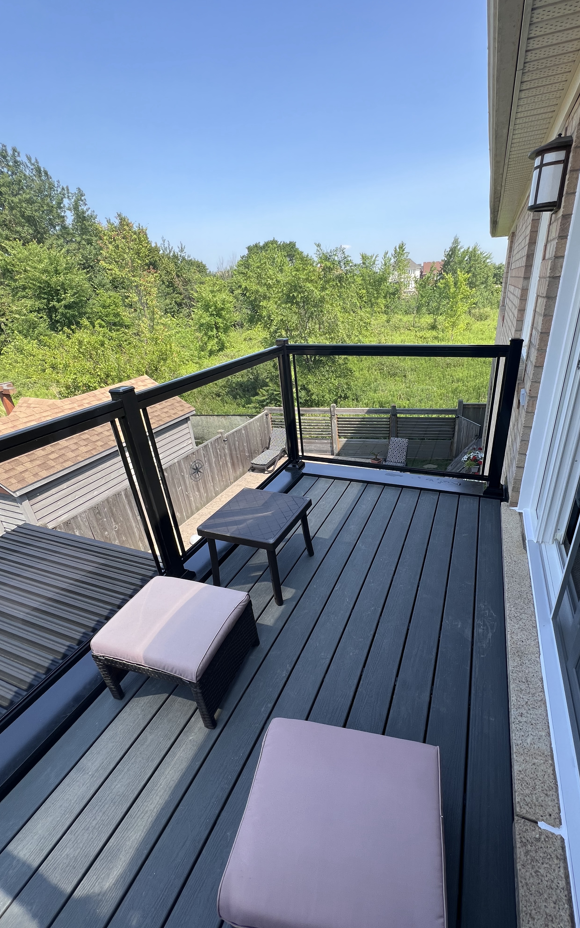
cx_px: 331
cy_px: 467
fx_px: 354
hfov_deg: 78.2
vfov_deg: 105.3
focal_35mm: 14
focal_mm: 1.57
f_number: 1.8
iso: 32
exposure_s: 1/287
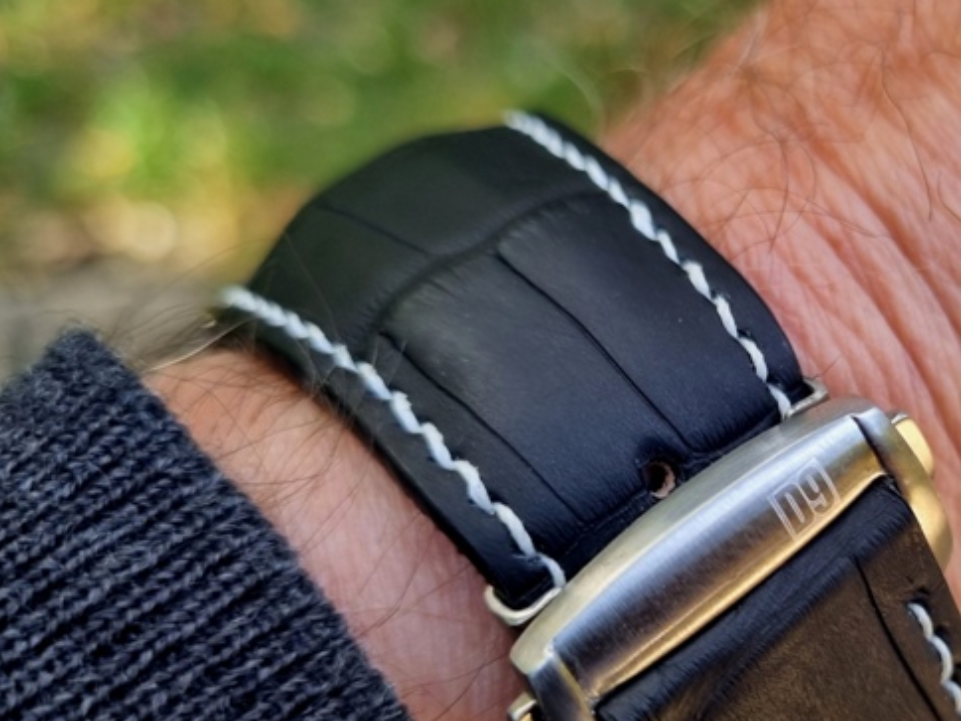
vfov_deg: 33.3
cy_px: 485
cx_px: 786
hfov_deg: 41.7
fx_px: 1194
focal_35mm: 43
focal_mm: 5.4
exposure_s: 1/100
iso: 100
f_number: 1.8
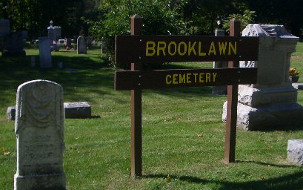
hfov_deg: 35.0
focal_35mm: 58
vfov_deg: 22.4
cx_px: 179
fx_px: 479
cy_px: 94
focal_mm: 5.8
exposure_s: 1/640
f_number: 4.3
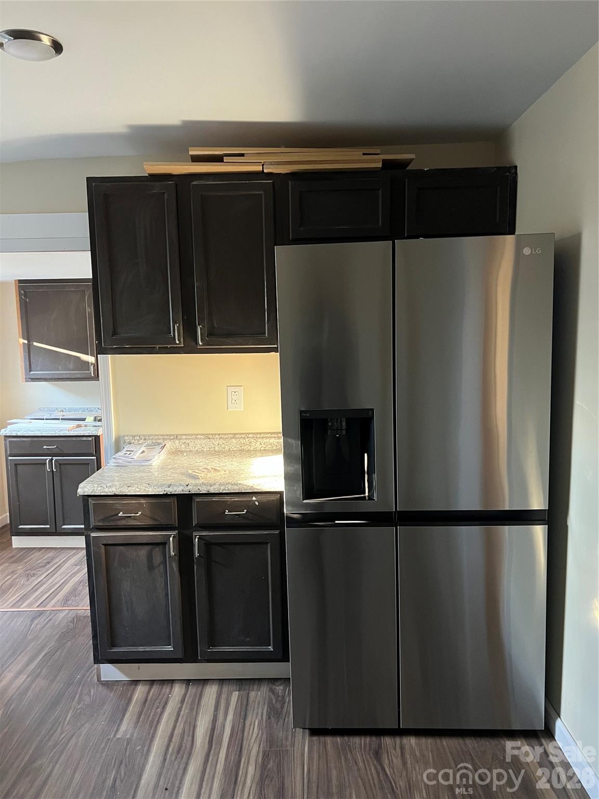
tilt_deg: -7.3
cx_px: 300
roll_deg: +0.4
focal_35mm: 26
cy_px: 400
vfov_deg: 67.3
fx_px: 600
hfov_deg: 53.1
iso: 500
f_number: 1.5
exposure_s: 1/53
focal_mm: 5.7
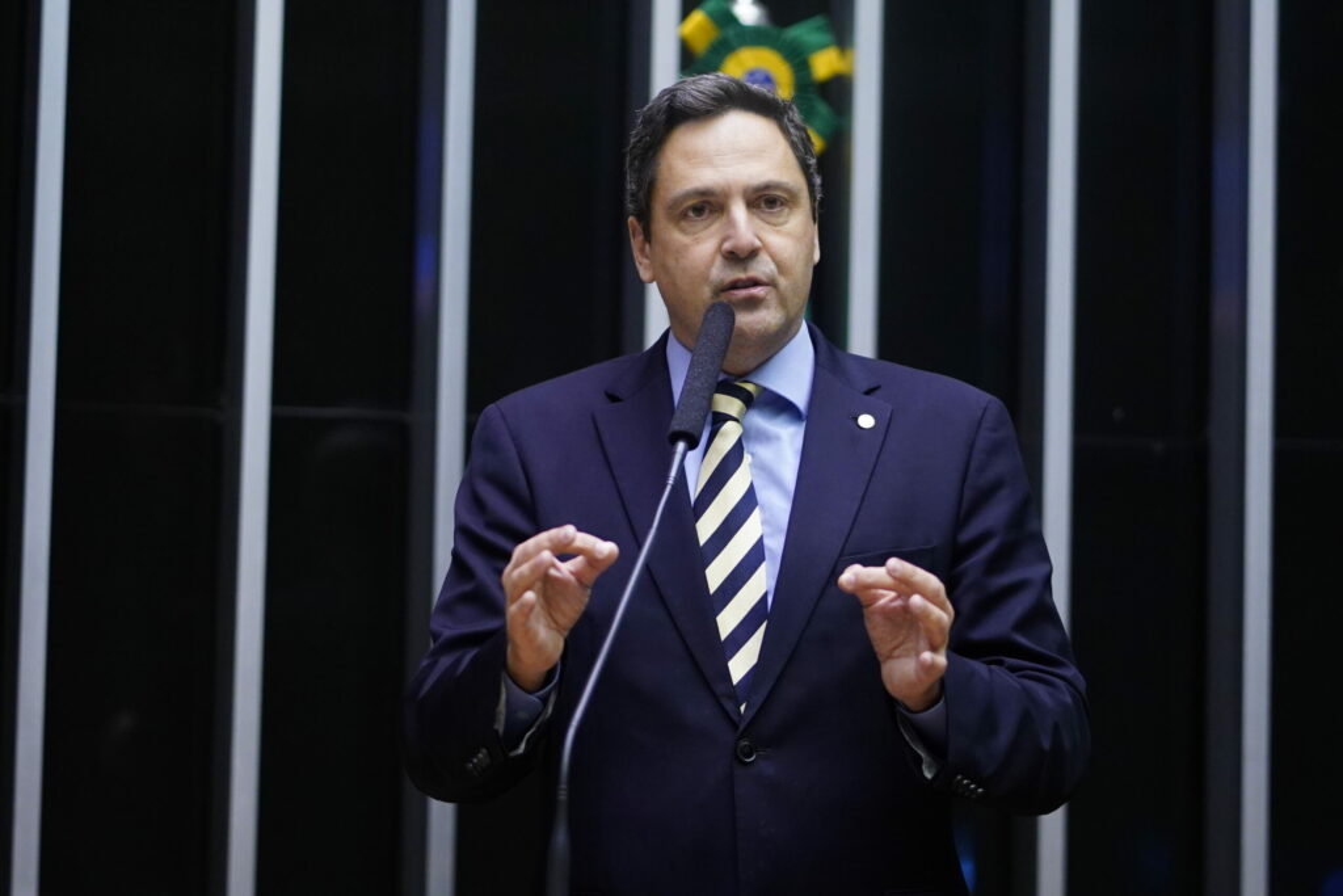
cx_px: 672
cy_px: 448
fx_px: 4738
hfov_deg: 16.1
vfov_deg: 10.8
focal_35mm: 127
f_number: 1.8
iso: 3200
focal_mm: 85
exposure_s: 1/400
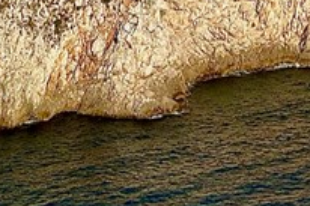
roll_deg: +1.3
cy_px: -191
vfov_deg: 9.2
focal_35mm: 140
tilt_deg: -2.6
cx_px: 135
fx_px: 1205
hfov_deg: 14.7
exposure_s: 1/6173
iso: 50
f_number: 1.6
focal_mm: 5.1
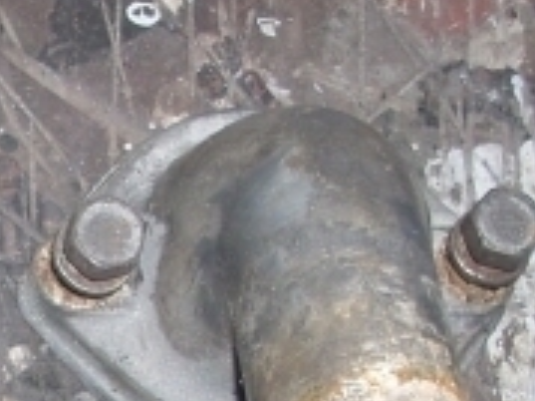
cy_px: 468
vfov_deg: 9.4
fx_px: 2394
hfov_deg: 12.3
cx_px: -218
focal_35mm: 155
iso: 64
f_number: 2.8
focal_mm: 6.2
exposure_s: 1/60
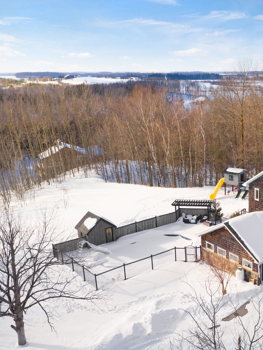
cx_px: 258
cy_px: 176
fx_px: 415
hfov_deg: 32.6
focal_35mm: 41
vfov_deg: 45.8
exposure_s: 1/320
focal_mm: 10.26
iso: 100
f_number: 5.6
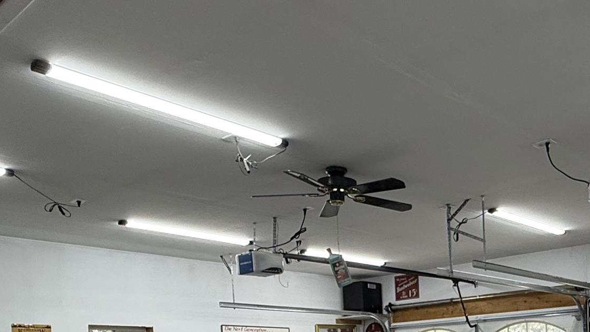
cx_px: 469
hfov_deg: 46.0
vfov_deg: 25.3
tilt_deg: -3.6
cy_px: 406
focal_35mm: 42
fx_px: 657
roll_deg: +1.6
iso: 160
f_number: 2.2
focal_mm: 2.22
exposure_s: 1/120
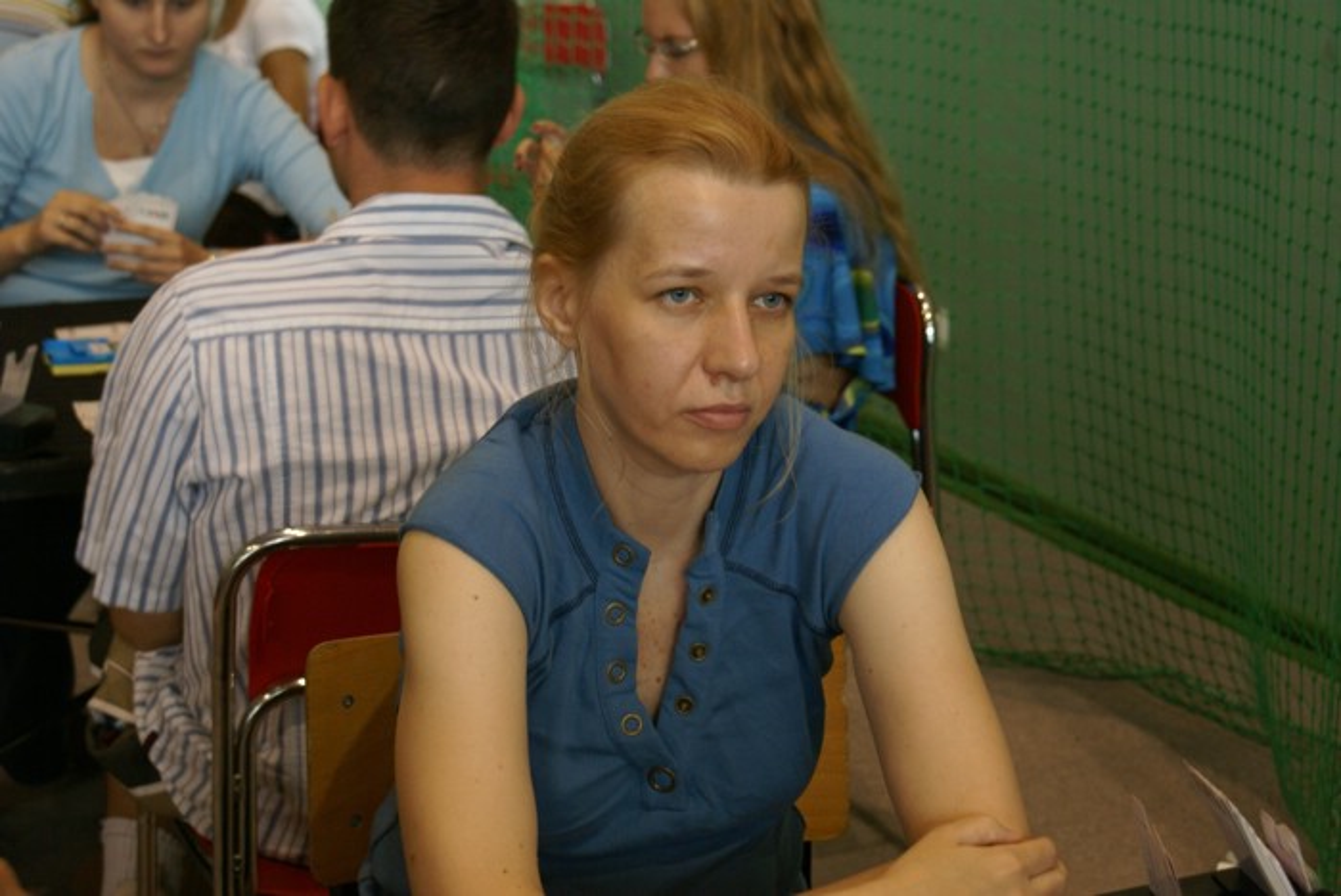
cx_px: 670
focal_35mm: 75
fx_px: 2796
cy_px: 448
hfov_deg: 27.0
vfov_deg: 18.2
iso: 400
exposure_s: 1/30
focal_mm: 50
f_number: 5.6
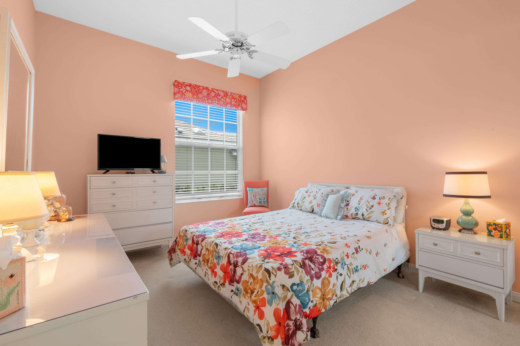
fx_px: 231
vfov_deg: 73.7
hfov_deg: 96.7
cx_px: 260
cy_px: 173
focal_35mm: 16
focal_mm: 16
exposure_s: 1/3
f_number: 11
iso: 500
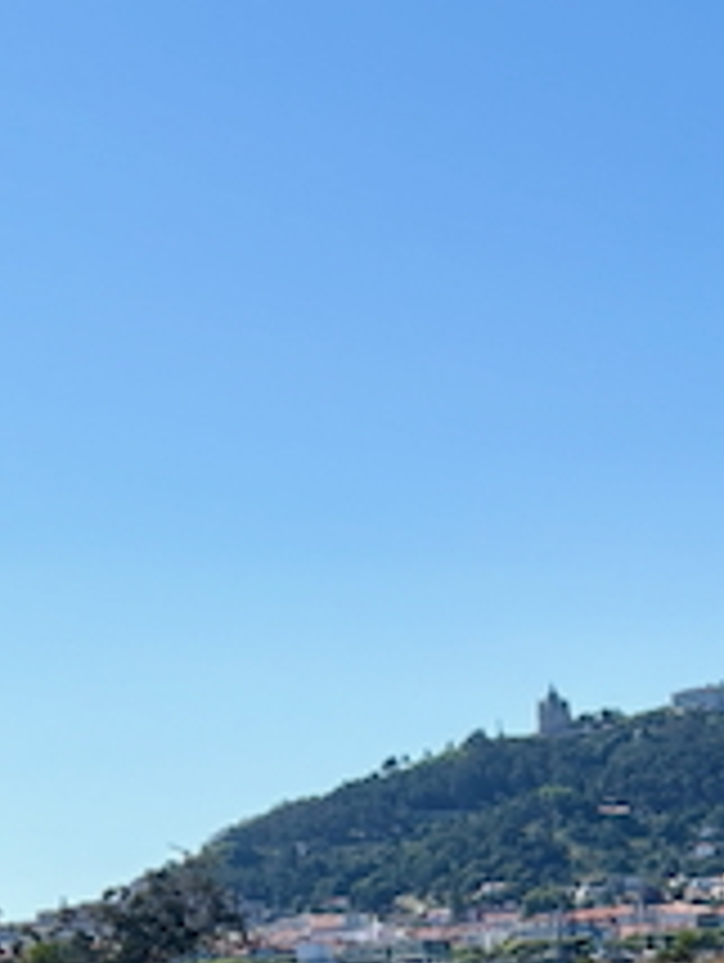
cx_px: 971
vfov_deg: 18.2
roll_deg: +3.4
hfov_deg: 14.6
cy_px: 1413
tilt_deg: -8.8
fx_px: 2700
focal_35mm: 97
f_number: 1.6
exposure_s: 1/3448
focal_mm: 5.96
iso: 50
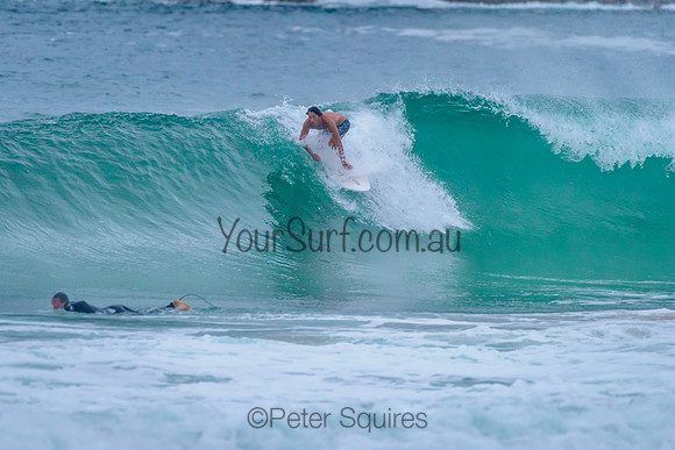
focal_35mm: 613
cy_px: 174
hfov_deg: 3.4
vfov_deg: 2.2
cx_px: 316
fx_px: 11489
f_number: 5.6
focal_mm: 500
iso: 1600
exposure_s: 1/2000
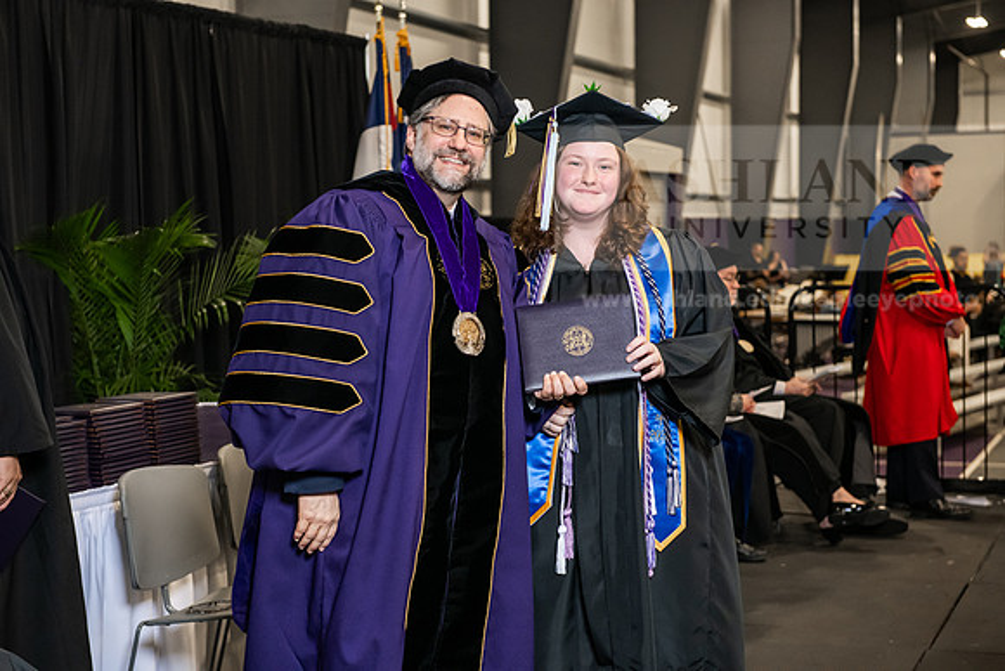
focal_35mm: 70
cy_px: 336
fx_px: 1955
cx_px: 502
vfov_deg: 19.5
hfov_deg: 28.8
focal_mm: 70
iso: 2500
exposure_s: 1/200
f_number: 5
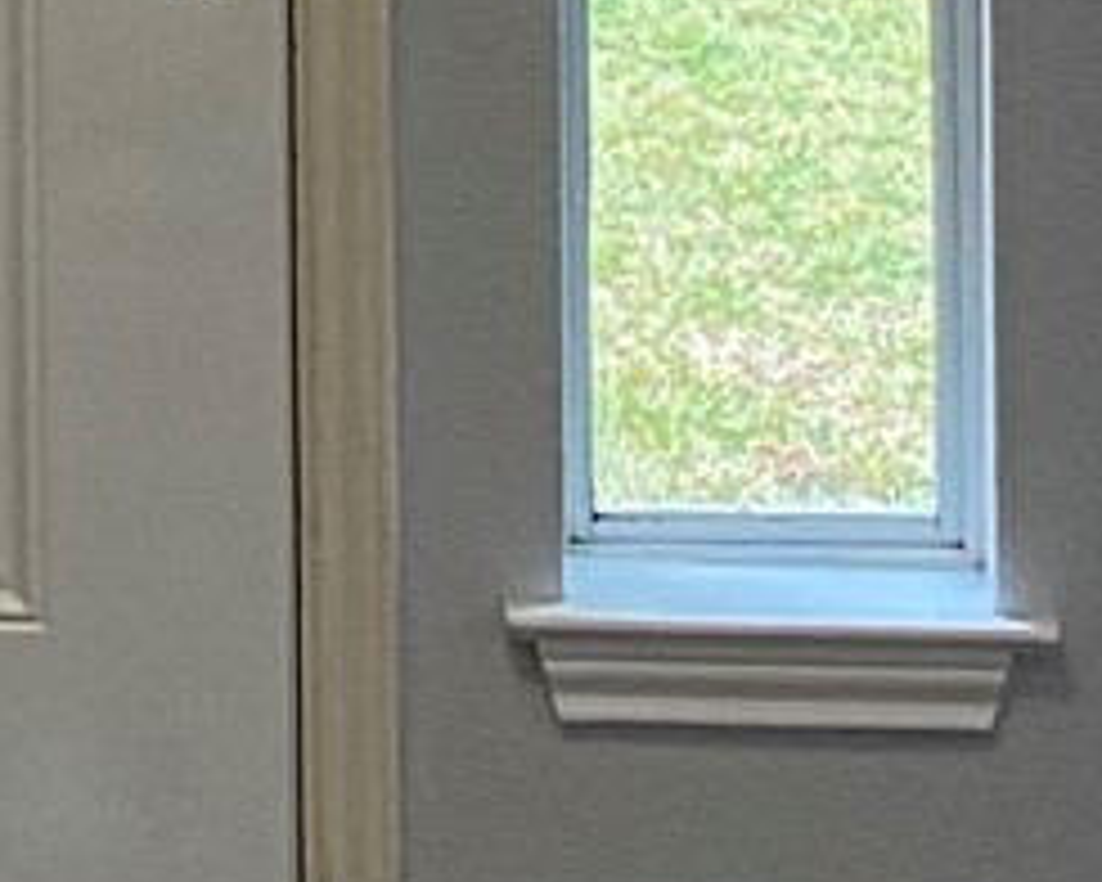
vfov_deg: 6.8
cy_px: -1359
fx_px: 6914
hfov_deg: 9.0
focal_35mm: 212
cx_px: -157
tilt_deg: +2.0
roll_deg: +0.2
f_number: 1.8
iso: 100
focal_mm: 4.25
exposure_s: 1/60
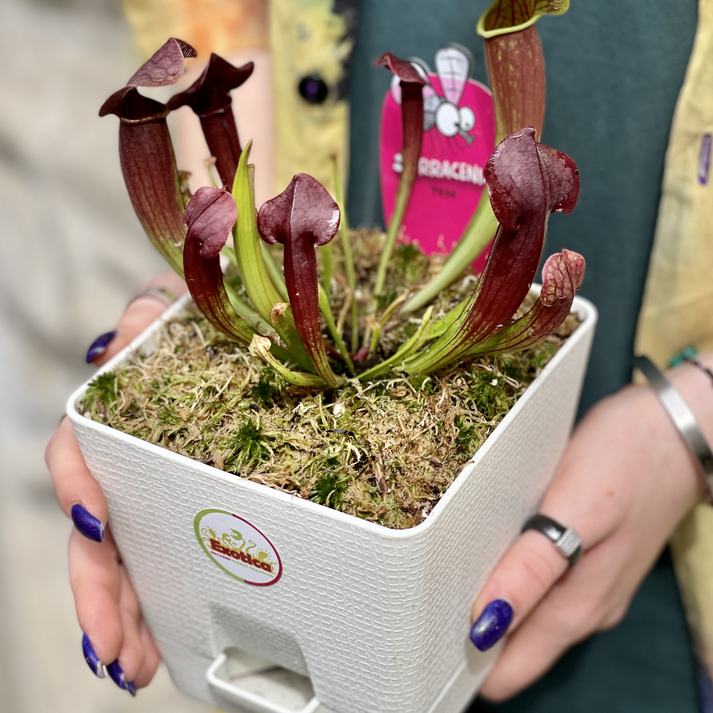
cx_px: 334
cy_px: 249
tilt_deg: -32.2
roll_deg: +1.7
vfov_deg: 20.8
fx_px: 1934
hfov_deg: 20.9
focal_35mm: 83
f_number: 2.2
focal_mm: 7.5
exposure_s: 1/265
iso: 25
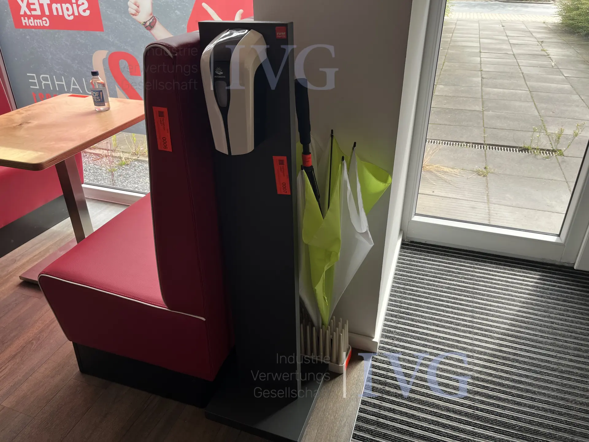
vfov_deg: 53.1
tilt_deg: -30.1
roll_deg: +2.4
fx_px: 442
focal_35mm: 26
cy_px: 221
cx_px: 294
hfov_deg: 67.3
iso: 40
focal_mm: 5.1
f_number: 1.6
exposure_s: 1/273
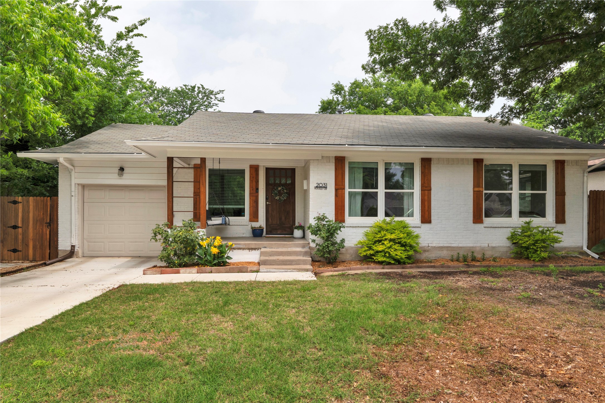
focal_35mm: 23
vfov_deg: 55.1
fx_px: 386
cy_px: 202
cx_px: 302
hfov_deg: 76.1
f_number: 11
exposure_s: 1/800
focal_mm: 23
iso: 640
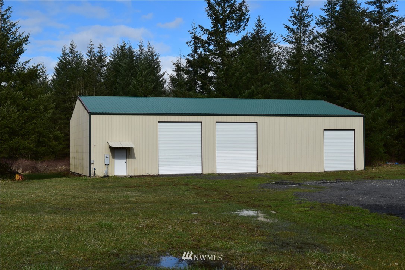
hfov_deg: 36.9
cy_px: 135
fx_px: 607
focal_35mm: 54
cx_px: 202
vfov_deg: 25.1
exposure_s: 1/640
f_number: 11
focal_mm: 36
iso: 200
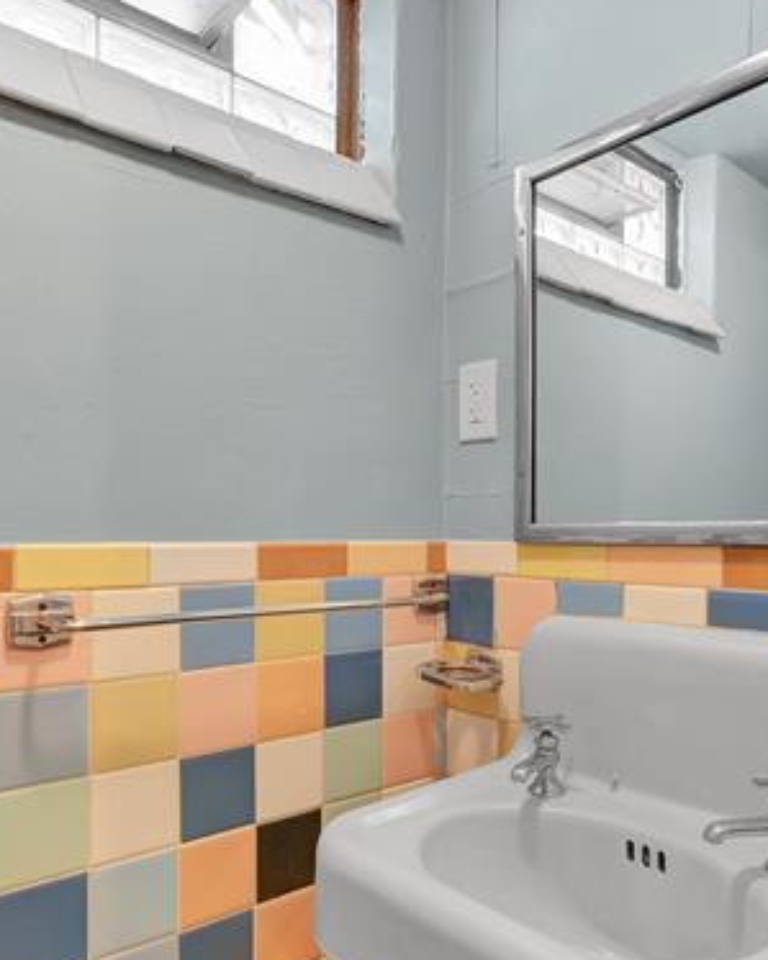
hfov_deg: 53.2
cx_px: 387
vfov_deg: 63.8
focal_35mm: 27
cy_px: 542
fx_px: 767
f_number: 9
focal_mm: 14
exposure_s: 1/13
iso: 1400
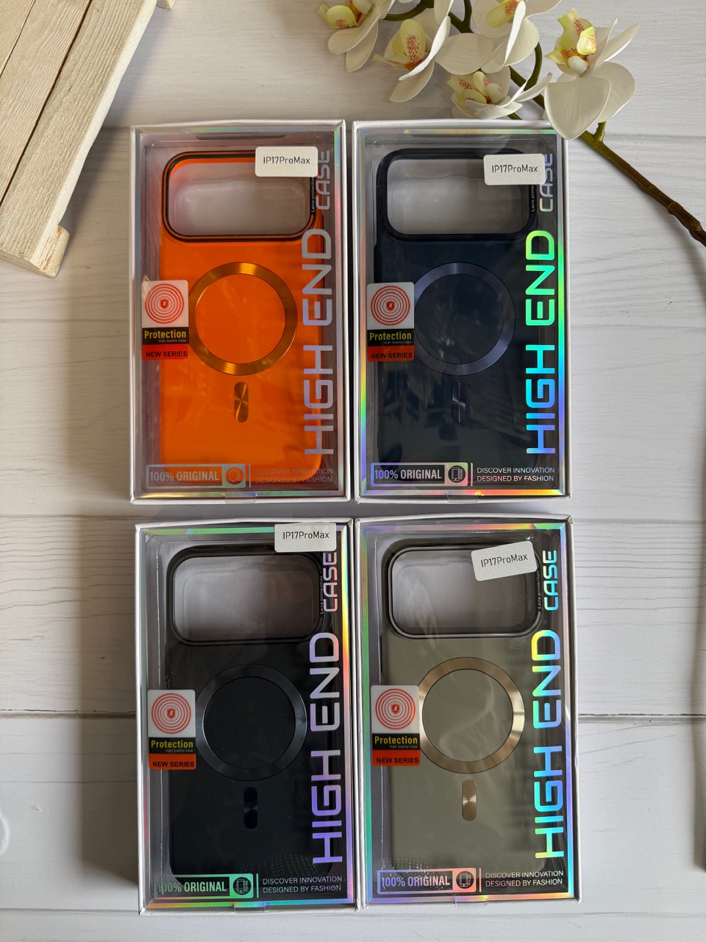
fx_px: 653
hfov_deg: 56.8
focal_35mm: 24
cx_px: 353
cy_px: 471
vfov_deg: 71.6
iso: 64
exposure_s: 1/100
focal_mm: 6.76
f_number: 1.78
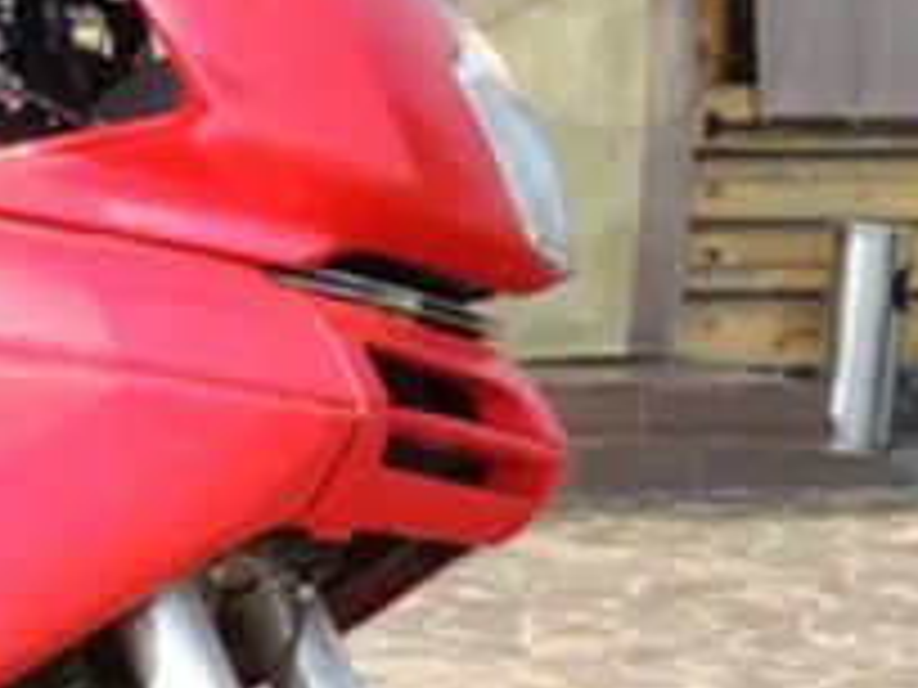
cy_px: 135
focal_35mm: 141
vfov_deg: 10.5
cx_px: -981
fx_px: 3739
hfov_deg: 12.2
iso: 100
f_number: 2.8
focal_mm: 4.3
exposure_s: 1/400
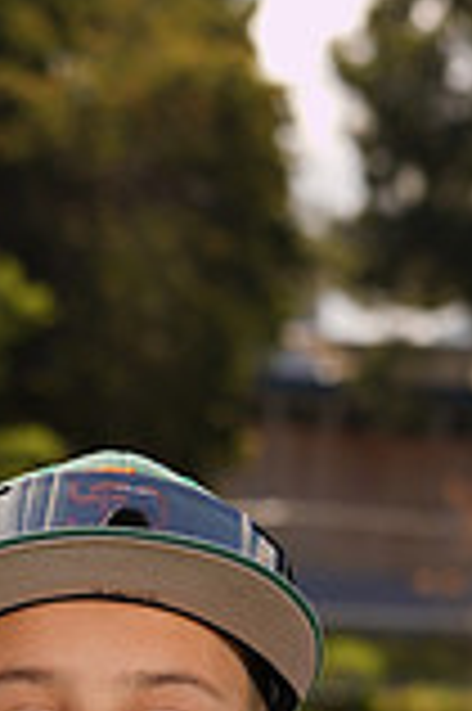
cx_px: -47
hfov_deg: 3.7
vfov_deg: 5.6
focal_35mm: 368
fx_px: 7253
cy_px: 1080
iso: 80
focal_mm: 100
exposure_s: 1/160
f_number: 9
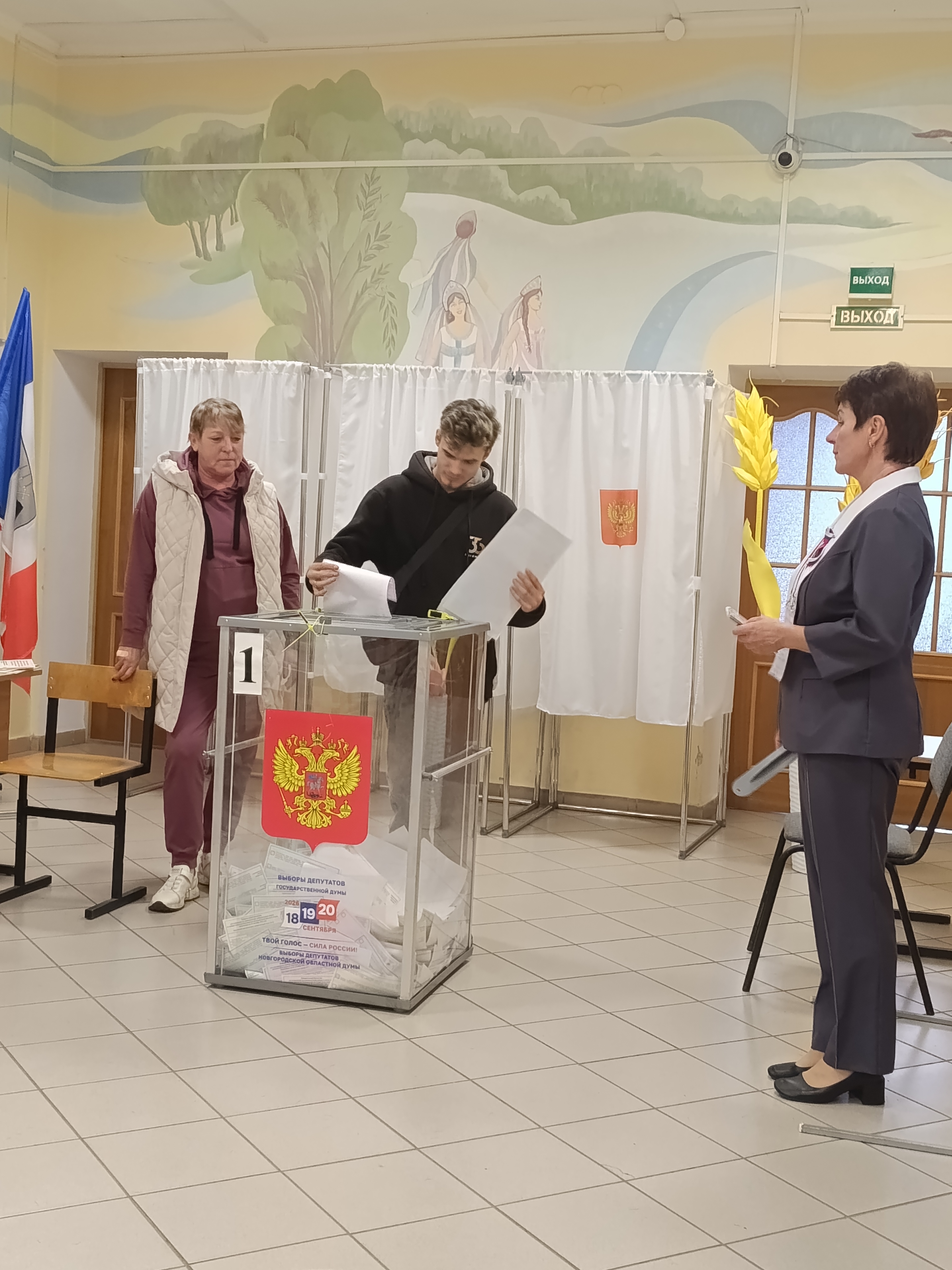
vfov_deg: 43.9
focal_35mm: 43
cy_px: 635
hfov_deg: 33.6
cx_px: 476
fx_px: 1577
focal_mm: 4.94
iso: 462
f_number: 1.5
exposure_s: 1/50.1
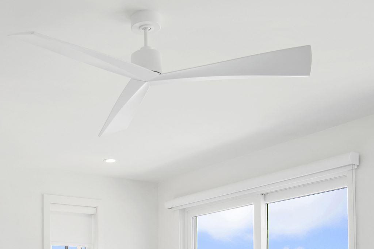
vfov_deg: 22.7
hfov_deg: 35.6
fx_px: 561
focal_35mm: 54
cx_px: 73
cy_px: 312
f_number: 11
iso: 200
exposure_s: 1/100
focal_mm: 18
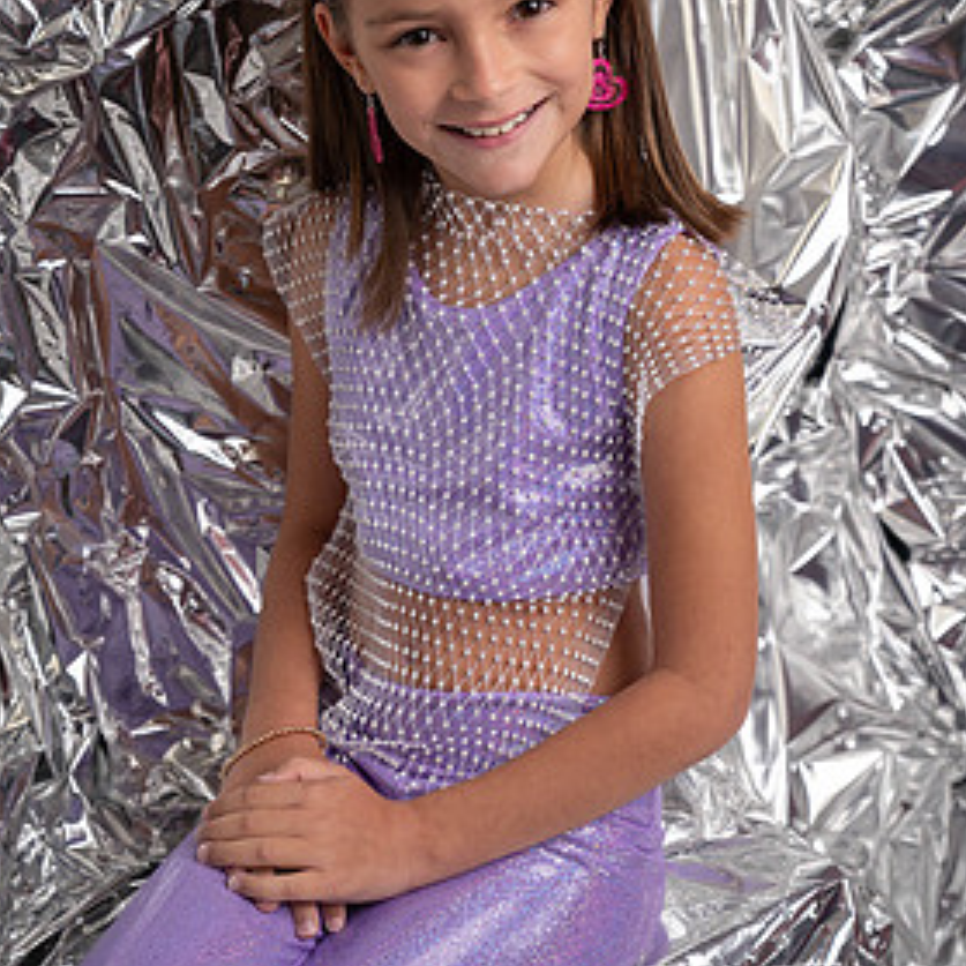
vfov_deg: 21.3
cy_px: 360
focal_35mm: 81
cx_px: 467
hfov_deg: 21.4
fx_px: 2557
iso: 160
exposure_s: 1/160
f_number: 5.6
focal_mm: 59
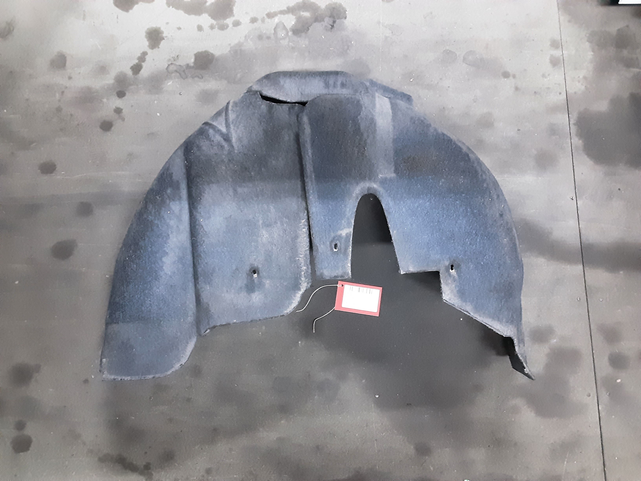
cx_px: 320
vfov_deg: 51.4
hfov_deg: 65.3
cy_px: 240
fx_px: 500
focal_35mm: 27
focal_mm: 2.91
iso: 640
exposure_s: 1/20
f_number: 1.9
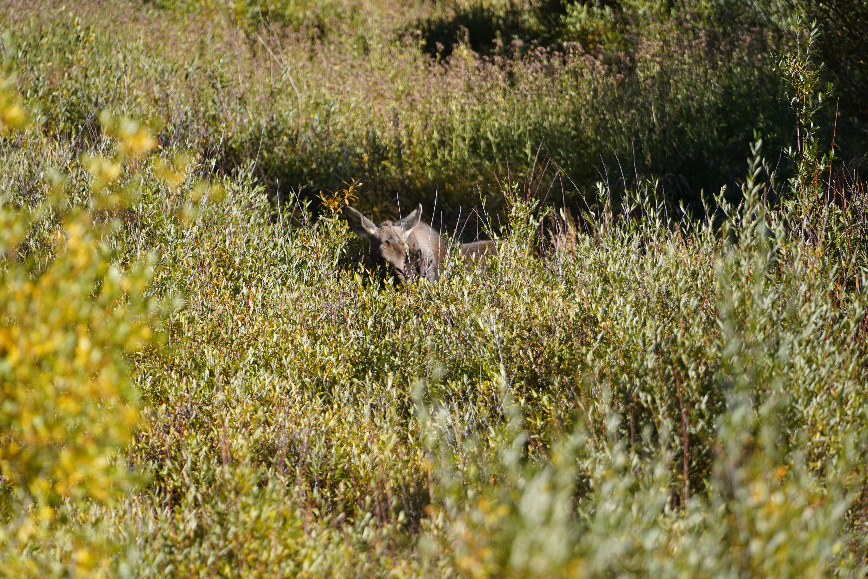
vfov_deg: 3.4
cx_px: 434
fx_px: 9644
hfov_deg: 5.2
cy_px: 290
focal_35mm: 400
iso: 250
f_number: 5.6
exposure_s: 1/500
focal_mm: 400
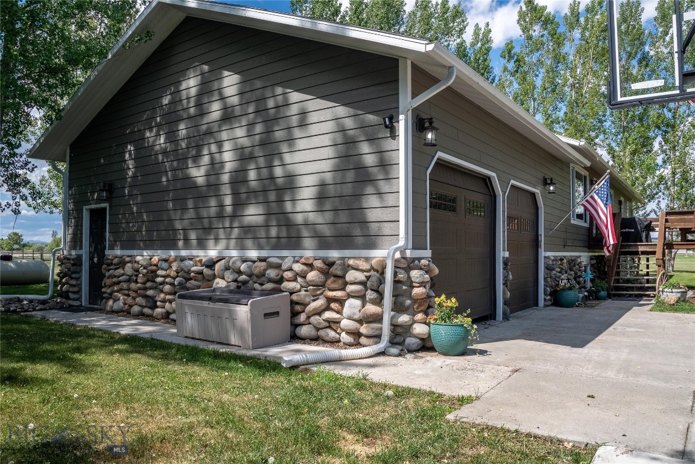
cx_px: 348
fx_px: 463
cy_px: 232
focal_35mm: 24
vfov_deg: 53.1
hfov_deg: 73.7
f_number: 8
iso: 400
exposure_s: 1/3200
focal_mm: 16
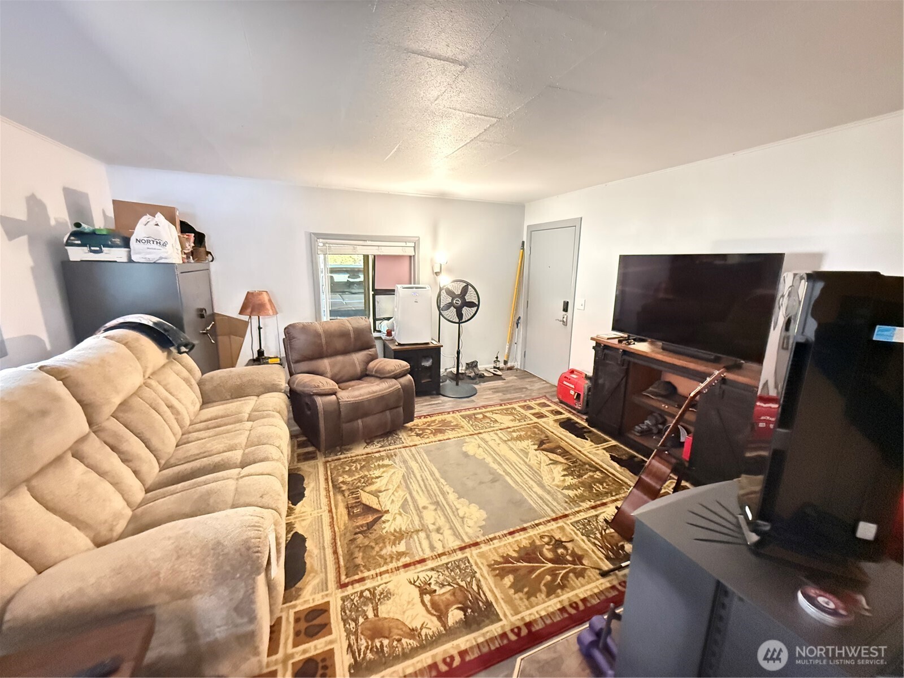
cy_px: 339
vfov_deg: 85.7
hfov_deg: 102.1
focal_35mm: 14
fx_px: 366
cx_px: 452
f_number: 2.2
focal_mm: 2.22
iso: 2500
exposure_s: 1/24
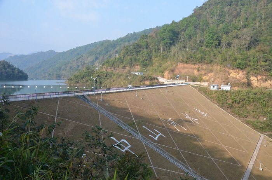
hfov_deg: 53.2
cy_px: 90
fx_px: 271
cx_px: 136
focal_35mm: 36
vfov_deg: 36.7
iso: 200
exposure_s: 1/250
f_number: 8
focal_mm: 24
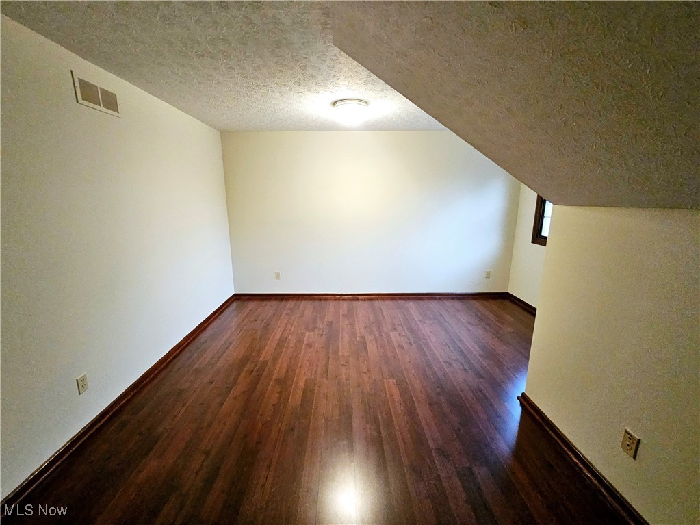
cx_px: 350
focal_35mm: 13
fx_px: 263
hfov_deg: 106.2
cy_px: 262
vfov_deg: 89.9
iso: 400
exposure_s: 1/30
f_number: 2.2
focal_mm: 1.74
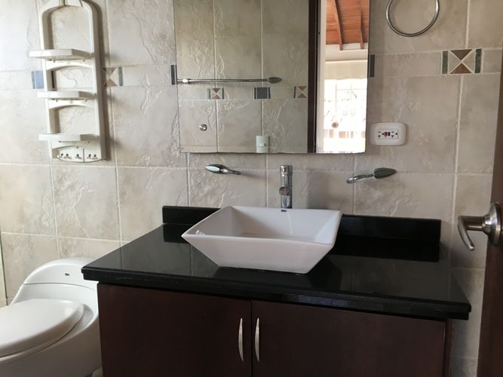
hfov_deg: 61.7
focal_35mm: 29
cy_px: 188
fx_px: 421
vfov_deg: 48.2
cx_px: 252
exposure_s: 1/33
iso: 40
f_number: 2.2
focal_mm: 4.15
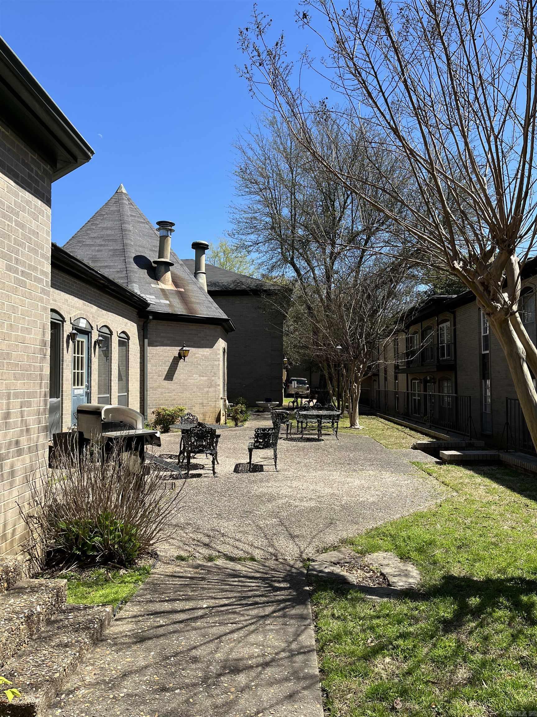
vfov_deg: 67.3
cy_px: 358
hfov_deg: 53.1
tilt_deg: +2.4
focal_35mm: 26
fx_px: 538
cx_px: 268
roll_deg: +0.6
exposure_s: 1/2268
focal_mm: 5.1
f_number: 1.6
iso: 50
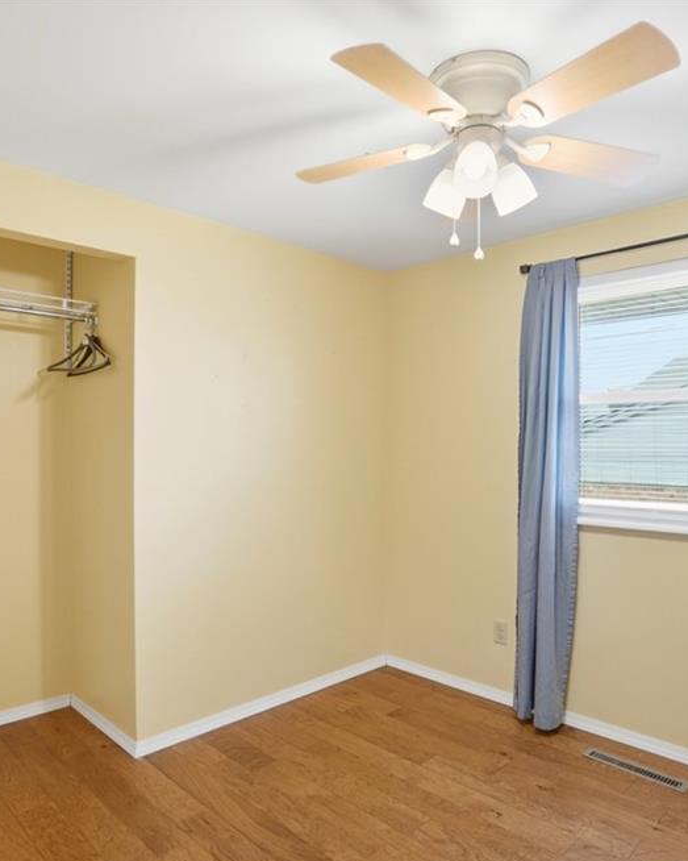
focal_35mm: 22
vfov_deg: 75.0
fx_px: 560
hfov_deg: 63.1
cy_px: 443
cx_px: 346
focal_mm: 10
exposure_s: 1/160
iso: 100
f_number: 4
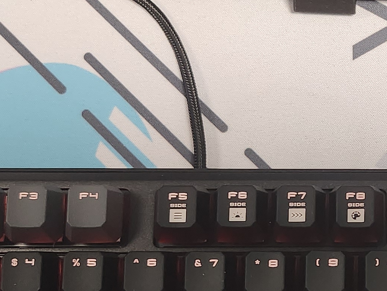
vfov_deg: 15.9
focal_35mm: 93
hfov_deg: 20.3
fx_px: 1040
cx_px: 400
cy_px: 196
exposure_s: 1/100
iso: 500
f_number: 1.8
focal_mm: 5
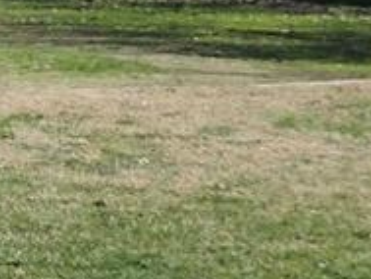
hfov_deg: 9.8
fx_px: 2038
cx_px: -338
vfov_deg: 7.8
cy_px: -51
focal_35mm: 190
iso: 80
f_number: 3
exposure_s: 1/800
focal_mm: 4.3
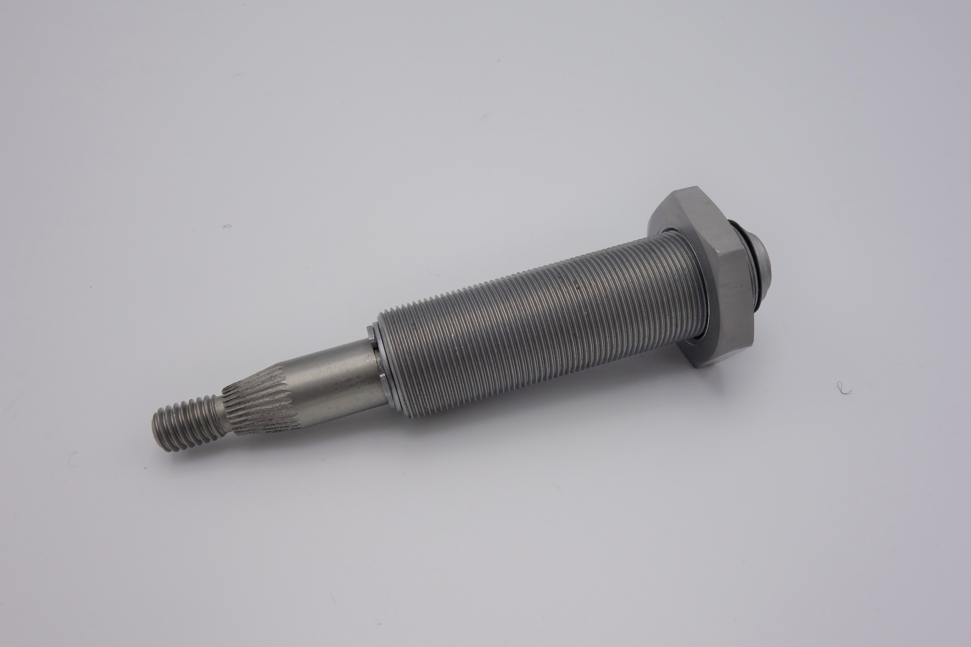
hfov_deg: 63.6
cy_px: 333
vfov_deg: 45.0
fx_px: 782
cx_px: 502
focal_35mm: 29
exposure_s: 1/100
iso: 125
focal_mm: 10.4
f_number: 10
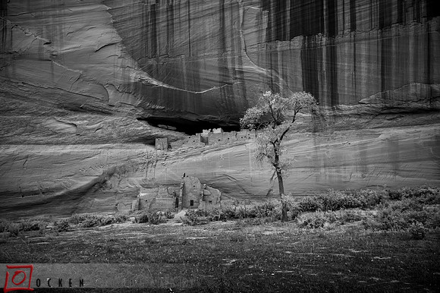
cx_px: 220
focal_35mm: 24
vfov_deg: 53.1
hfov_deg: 73.8
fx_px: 293
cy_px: 146
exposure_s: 1/1250
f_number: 4
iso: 400
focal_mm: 24
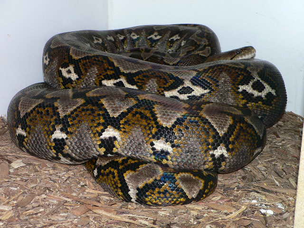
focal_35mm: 45
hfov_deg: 42.1
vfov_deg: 32.2
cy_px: 114
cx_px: 152
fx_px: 395
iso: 100
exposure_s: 1/40
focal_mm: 5.9
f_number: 2.8
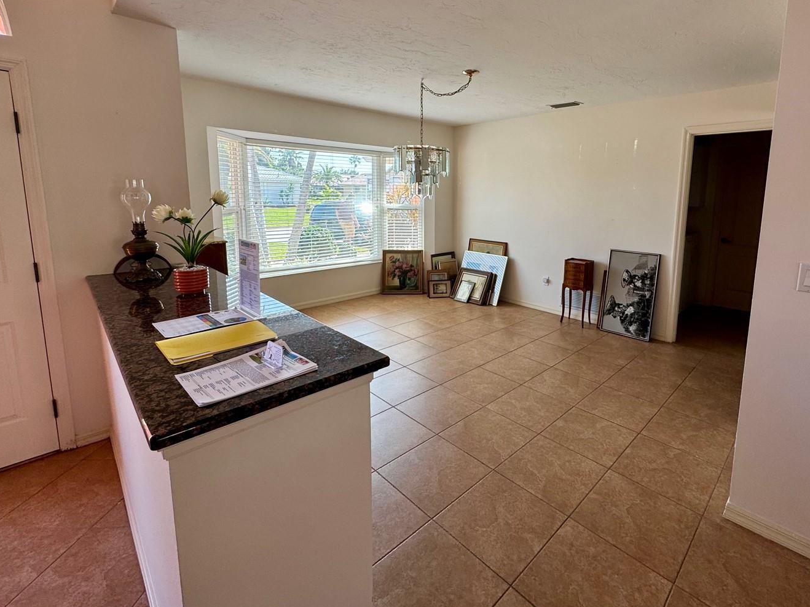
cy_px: 246
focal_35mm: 17
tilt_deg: -8.0
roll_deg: -1.1
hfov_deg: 90.4
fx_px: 398
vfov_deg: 74.0
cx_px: 466
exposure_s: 1/109
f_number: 2.2
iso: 40
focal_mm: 2.22
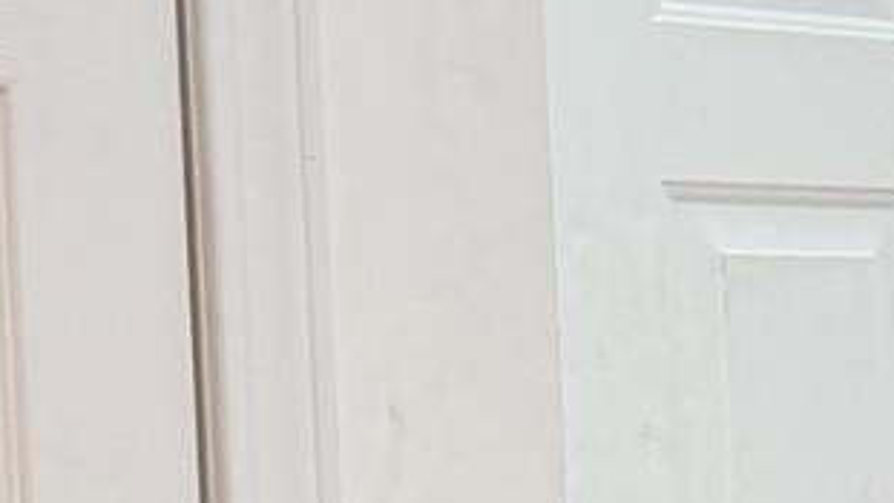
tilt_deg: -3.2
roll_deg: +1.3
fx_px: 4078
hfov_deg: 10.6
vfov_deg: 7.0
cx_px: 2202
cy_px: 612
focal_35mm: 172
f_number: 1.78
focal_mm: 6.76
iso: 200
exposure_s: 1/60
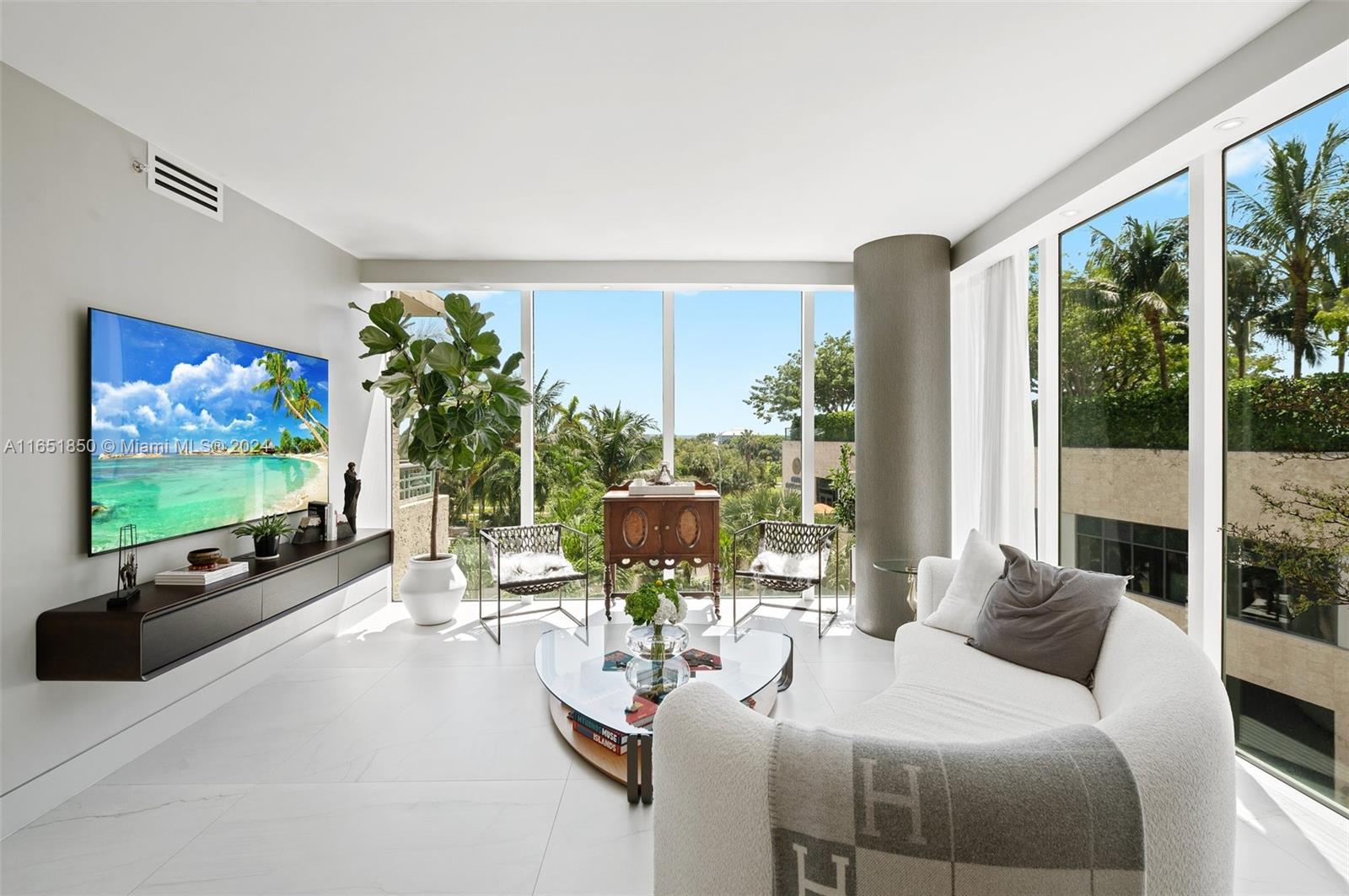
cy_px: 448
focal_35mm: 16
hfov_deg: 96.8
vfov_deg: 73.6
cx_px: 674
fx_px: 599
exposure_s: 1/60
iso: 200
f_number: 8
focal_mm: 16
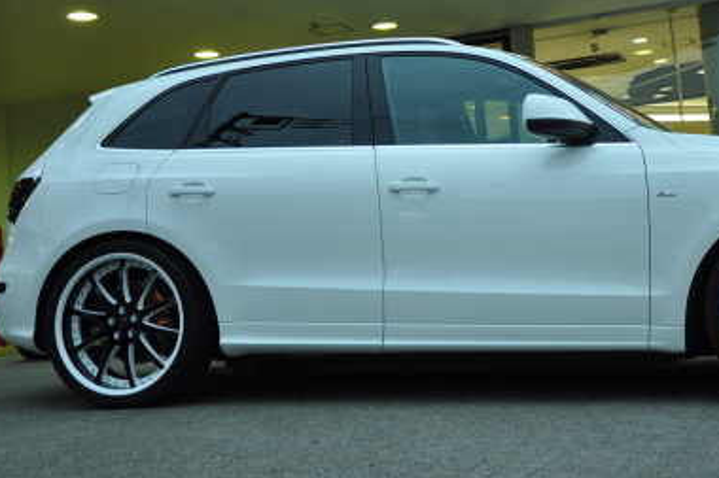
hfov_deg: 34.2
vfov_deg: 23.3
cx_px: 500
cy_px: 154
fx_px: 1153
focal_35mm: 58
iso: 500
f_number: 4
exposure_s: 1/40
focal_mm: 25
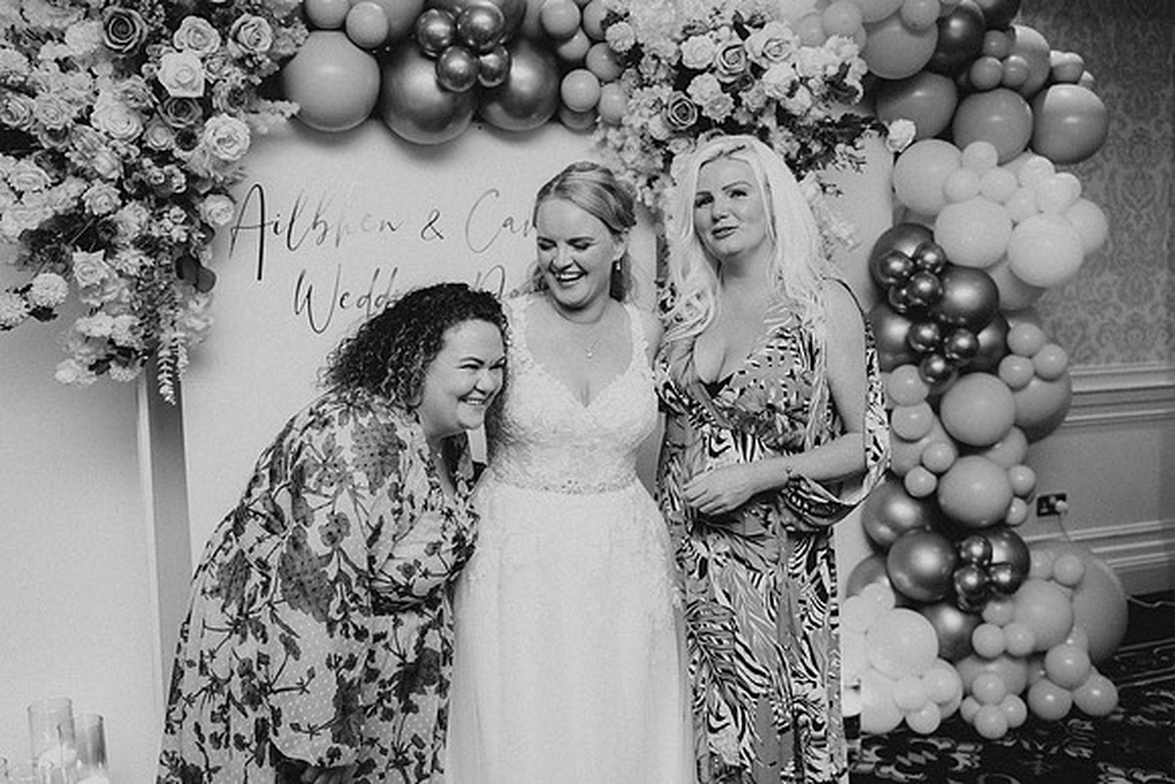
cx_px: 588
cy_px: 392
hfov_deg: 55.8
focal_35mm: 34
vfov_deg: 38.9
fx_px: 1110
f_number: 2.8
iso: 2500
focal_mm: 34
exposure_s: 1/200
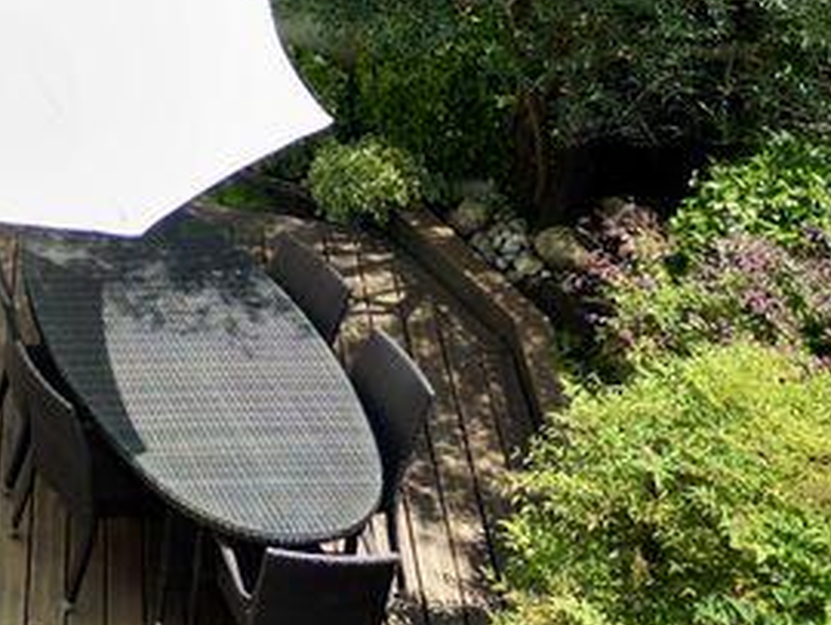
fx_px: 2187
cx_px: -499
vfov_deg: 14.6
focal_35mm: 91
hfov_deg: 18.5
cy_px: -443
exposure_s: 1/2000
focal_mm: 6.72
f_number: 1.7
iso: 100
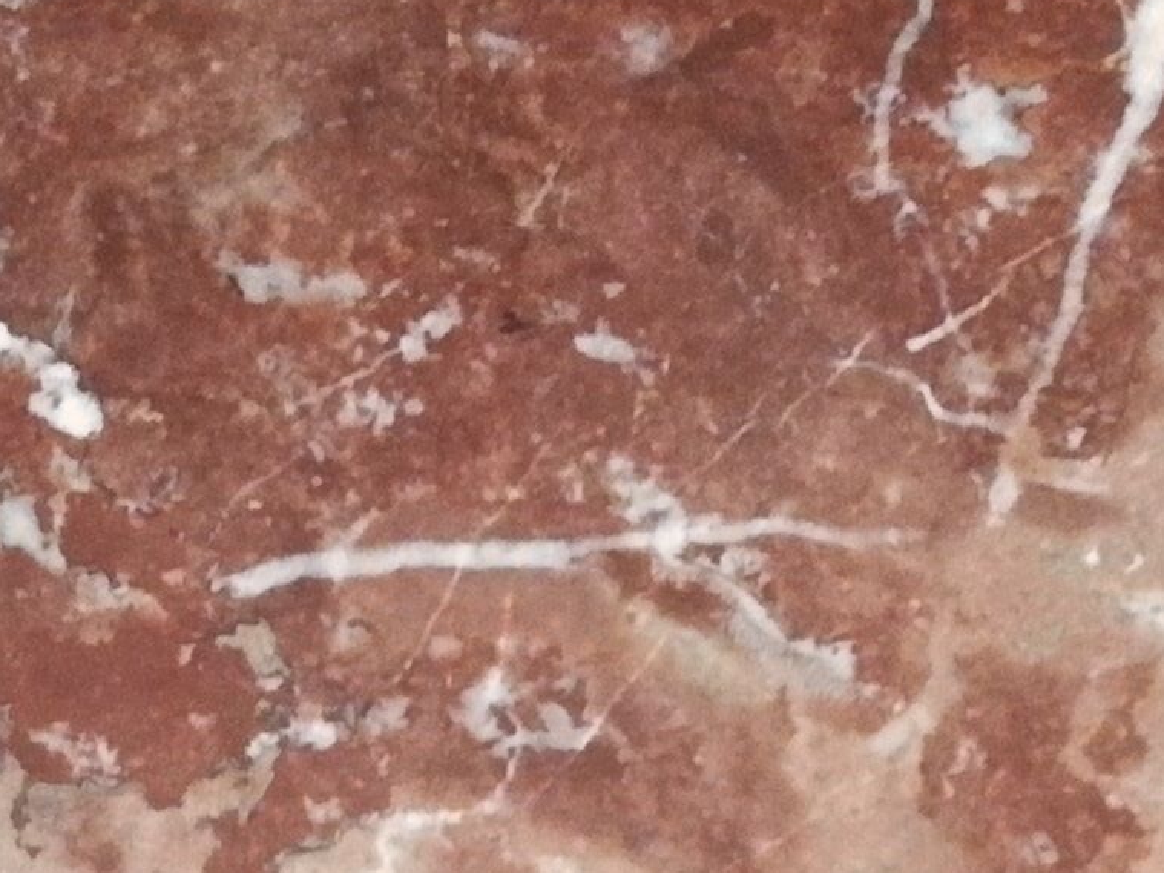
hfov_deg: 14.5
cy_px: 1456
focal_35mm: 136
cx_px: 633
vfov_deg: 10.4
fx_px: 4572
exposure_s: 1/14.3
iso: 1250
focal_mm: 3.83
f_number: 2.2
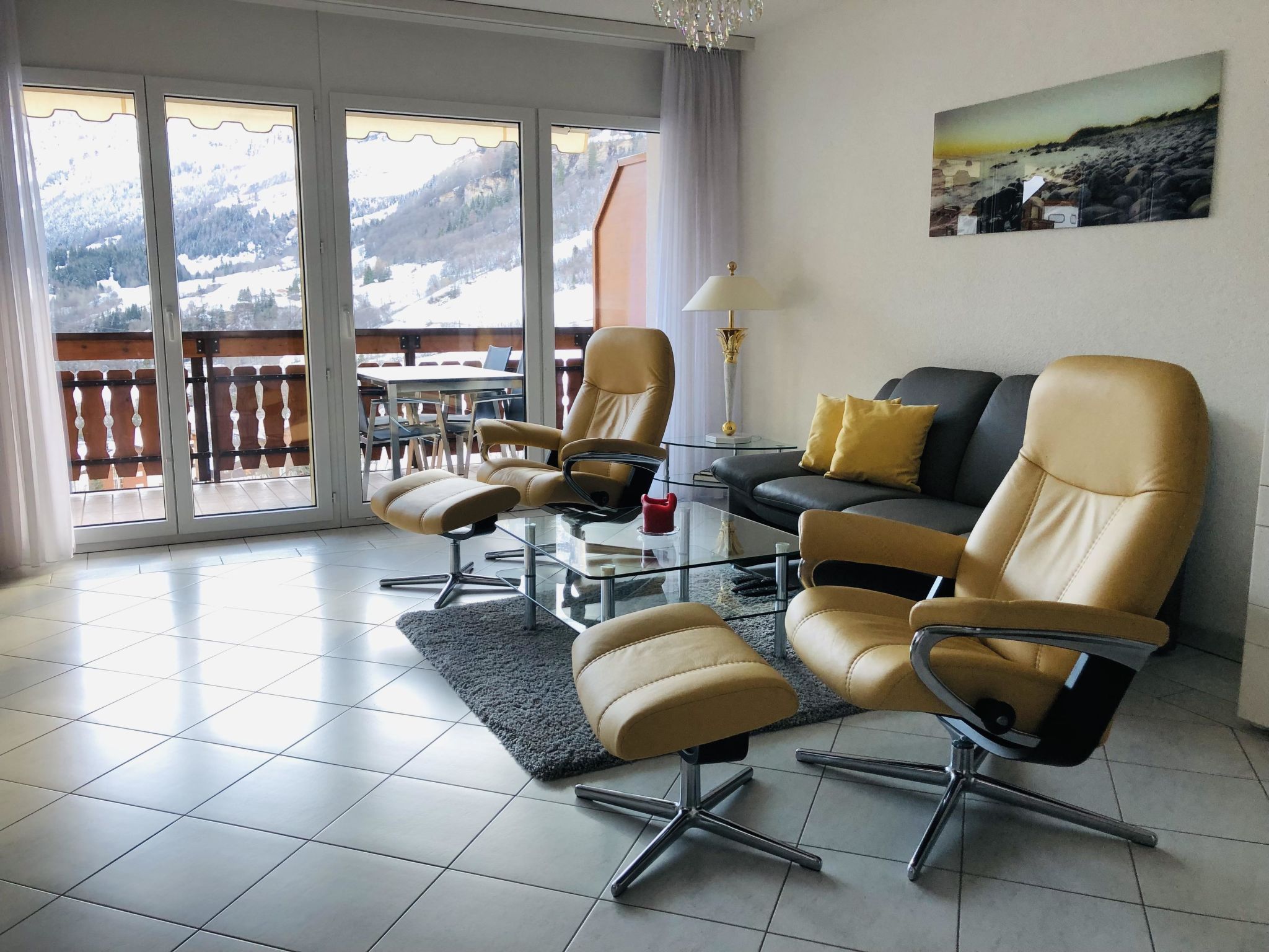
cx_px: 634
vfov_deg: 49.7
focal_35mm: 28
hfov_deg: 63.4
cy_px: 476
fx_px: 1026
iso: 25
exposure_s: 1/40
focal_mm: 3.99
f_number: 1.8
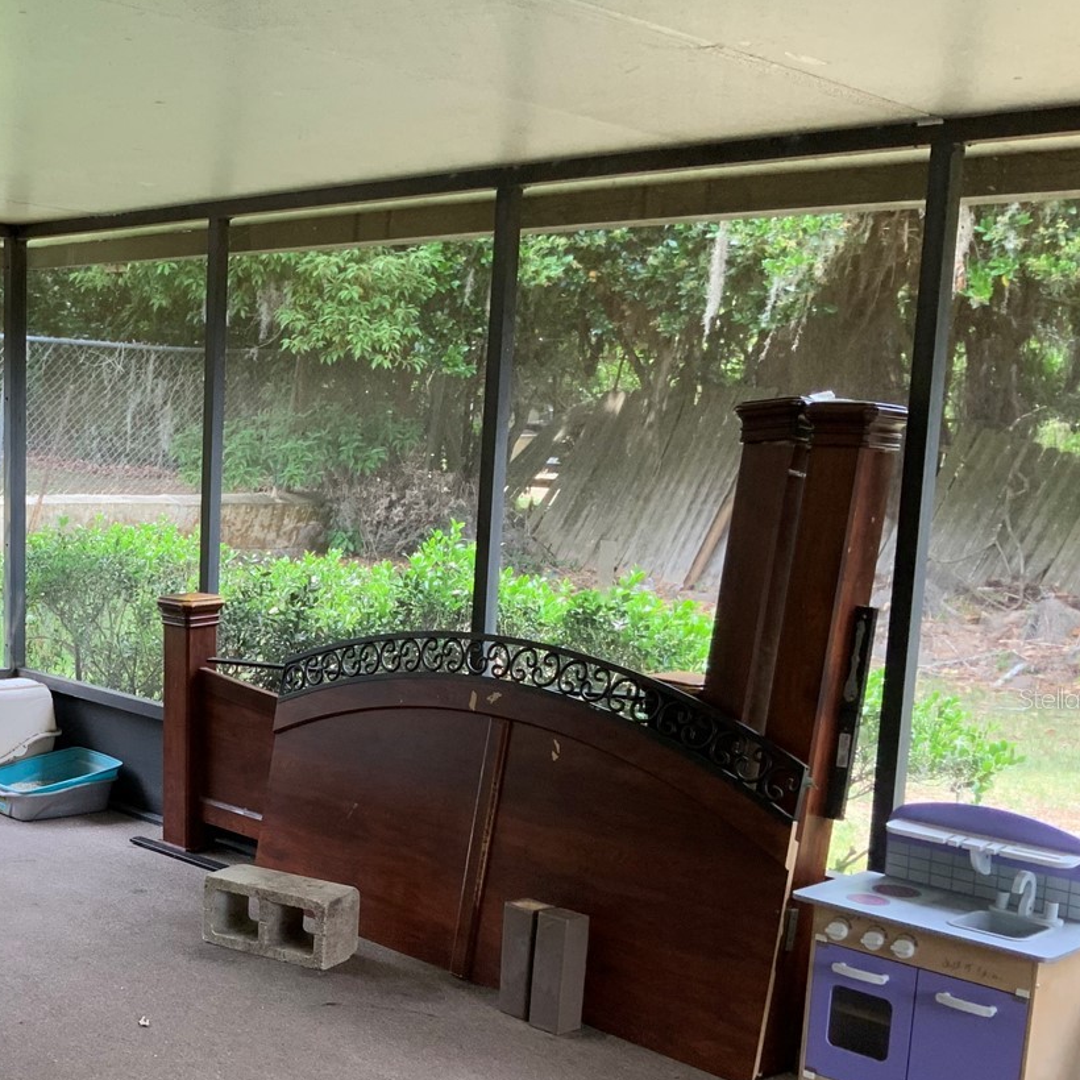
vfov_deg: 33.8
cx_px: 90
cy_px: 698
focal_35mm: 50
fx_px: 1765
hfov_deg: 32.2
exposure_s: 1/122
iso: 50
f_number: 1.8
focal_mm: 3
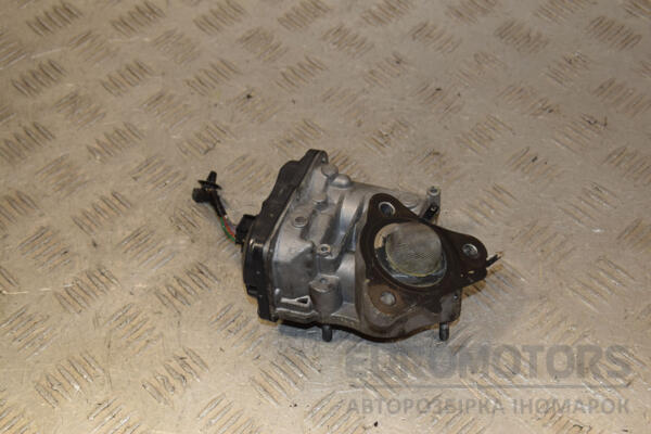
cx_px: 326
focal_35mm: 63
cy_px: 217
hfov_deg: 31.9
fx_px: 1139
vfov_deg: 21.6
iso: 800
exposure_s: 1/200
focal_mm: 42
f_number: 7.1
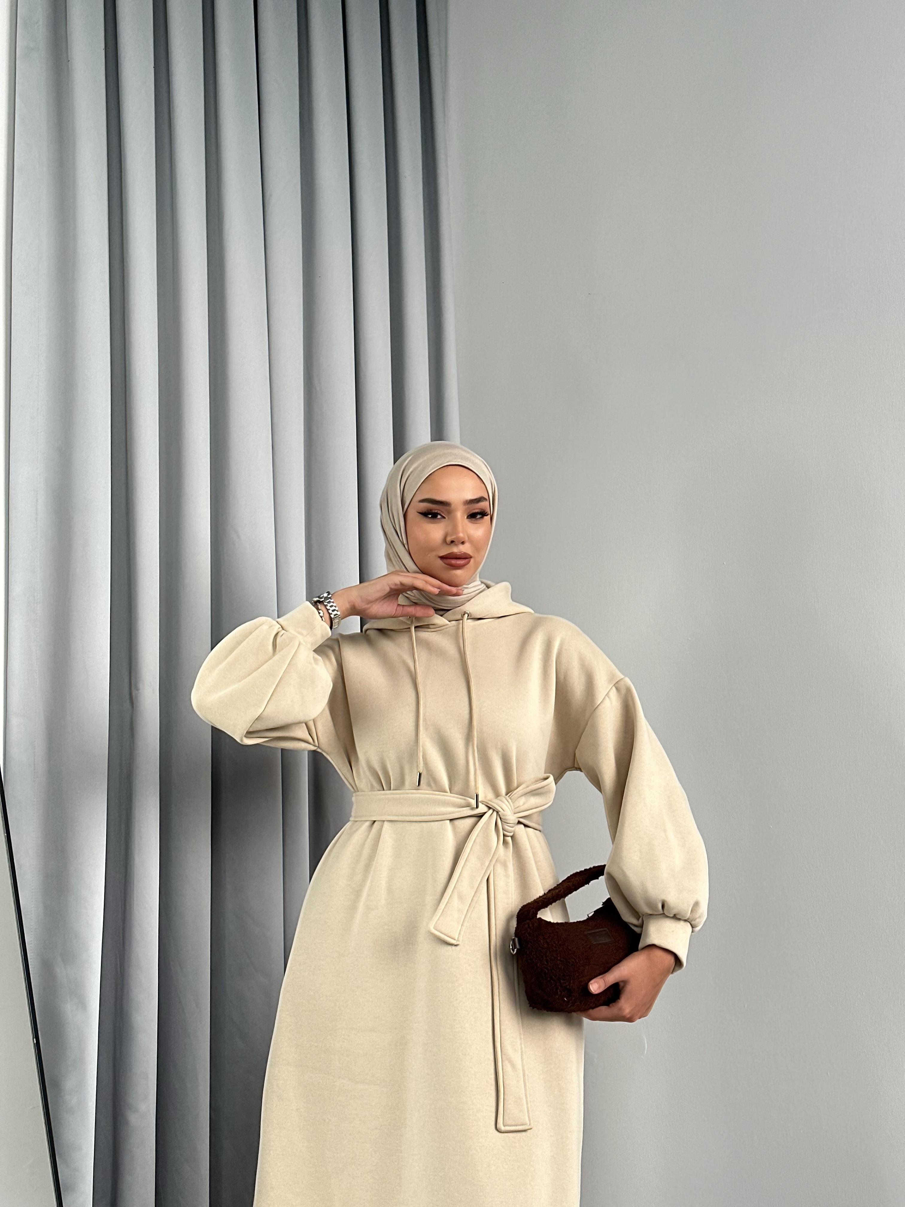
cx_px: 452
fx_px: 1673
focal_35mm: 48
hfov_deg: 30.3
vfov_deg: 39.7
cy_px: 604
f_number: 1.78
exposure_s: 1/254
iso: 64
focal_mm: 6.86
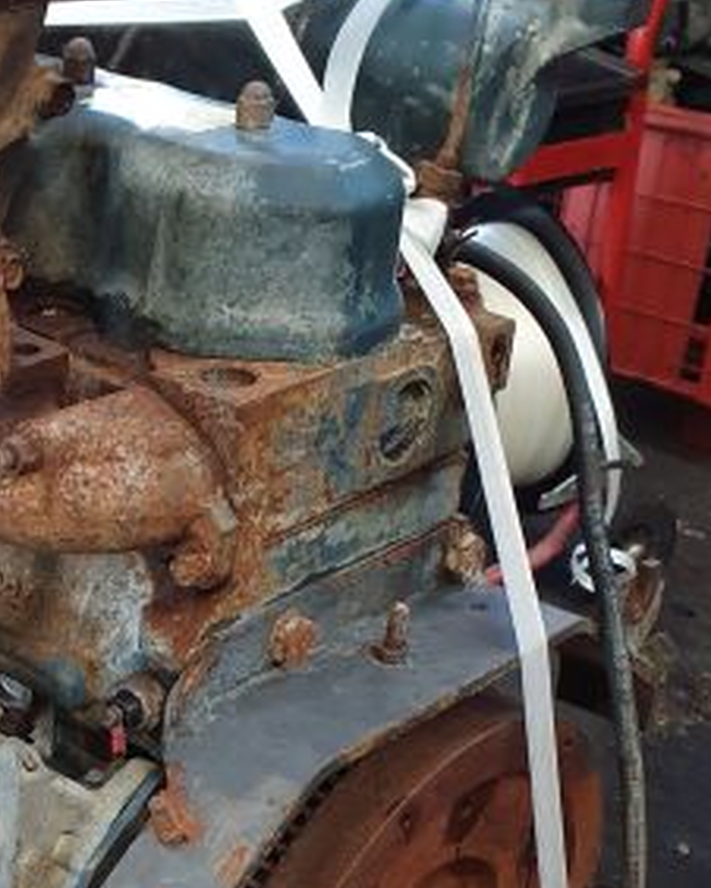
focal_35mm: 72
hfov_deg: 20.5
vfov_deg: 25.5
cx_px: -28
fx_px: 1892
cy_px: 822
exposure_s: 1/100
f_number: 2.4
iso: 320
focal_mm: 4.32
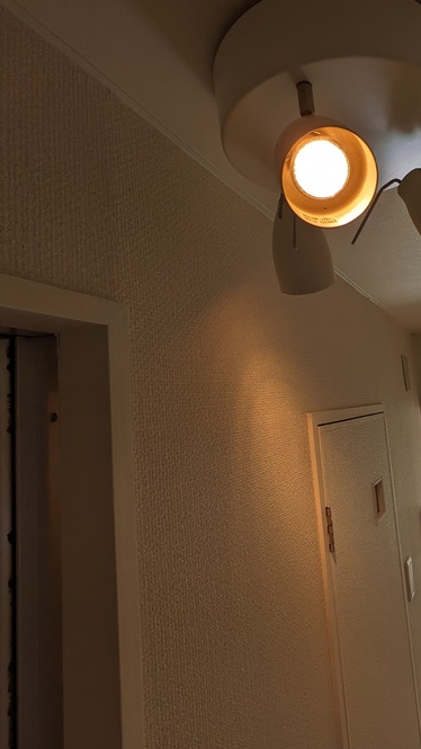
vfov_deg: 81.1
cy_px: 348
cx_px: 377
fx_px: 437
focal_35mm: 22
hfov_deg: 46.6
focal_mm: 1.83
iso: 56
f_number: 2.2
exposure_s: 1/399
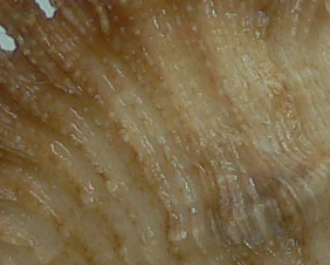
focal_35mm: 244
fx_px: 2385
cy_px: 351
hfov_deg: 7.9
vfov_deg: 6.3
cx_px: 259
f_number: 2.8
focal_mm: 4.6
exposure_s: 1/60
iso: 80
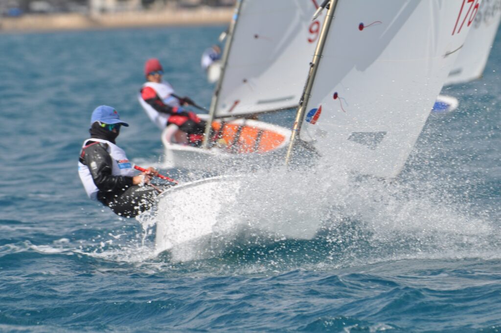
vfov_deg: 2.3
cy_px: 166
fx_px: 8339
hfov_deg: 3.4
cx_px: 250
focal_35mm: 600
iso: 400
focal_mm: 400
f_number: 8
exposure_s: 1/2000
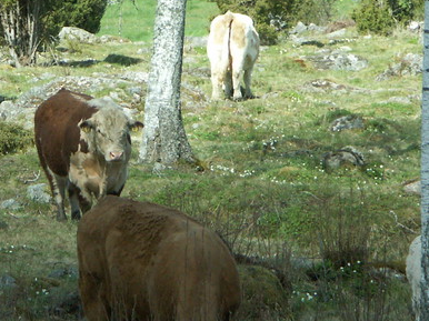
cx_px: 51
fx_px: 6168
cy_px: 197
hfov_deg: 4.0
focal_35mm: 498
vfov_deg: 3.0
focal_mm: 50.8
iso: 200
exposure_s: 1/800
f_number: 5
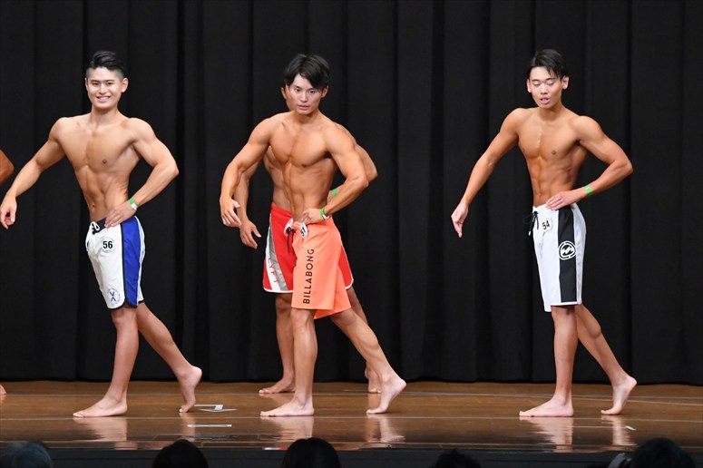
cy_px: 234
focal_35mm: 202
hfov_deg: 10.2
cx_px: 352
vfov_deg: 6.8
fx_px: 3943
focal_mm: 135
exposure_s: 1/400
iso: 8000
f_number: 5.6
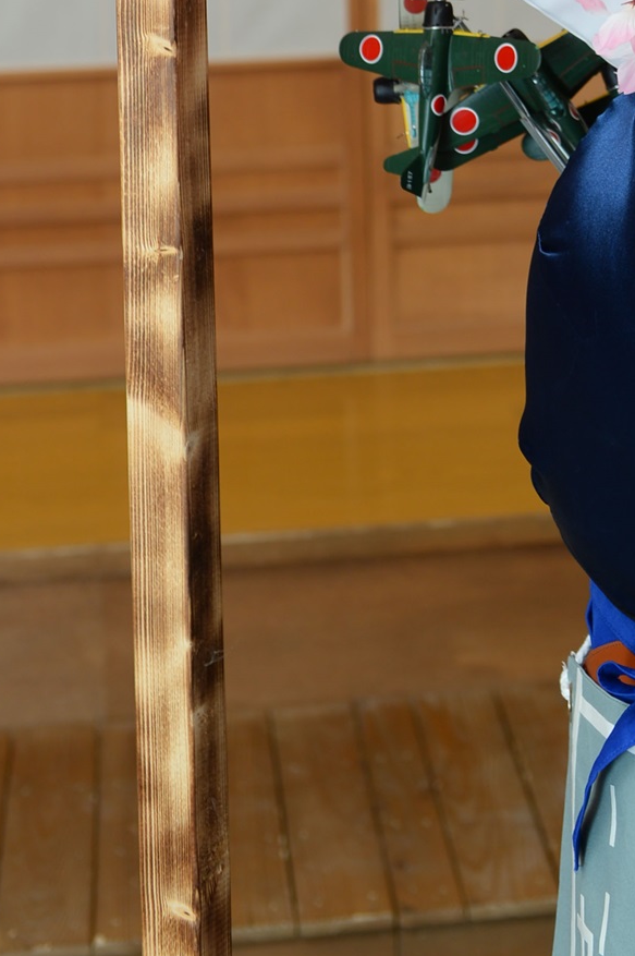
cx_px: 734
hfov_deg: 11.7
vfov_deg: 17.0
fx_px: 3048
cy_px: -216
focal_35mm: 115
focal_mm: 42
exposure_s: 1/125
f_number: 4
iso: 200
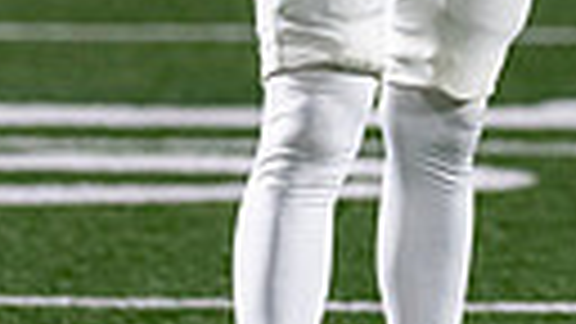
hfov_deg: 2.0
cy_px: -406
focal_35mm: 1064
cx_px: 439
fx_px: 16251
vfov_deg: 1.1
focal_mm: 165
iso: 2000
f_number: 2.8
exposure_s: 1/1000
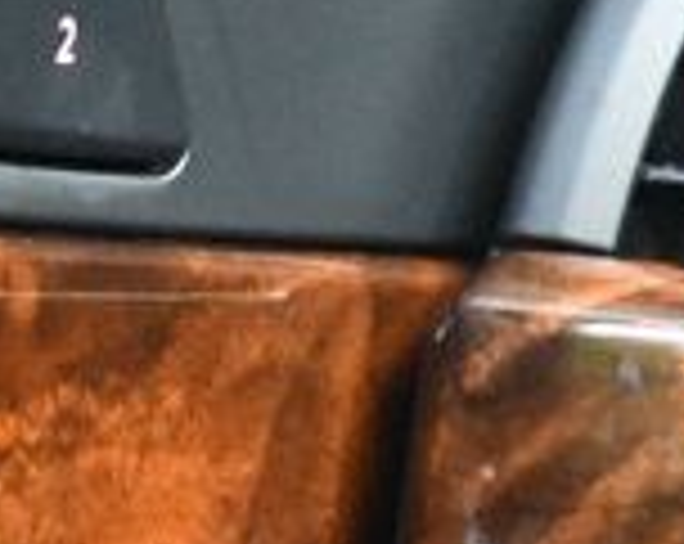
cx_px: 1256
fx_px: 4566
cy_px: 713
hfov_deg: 8.2
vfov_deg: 6.8
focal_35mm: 226
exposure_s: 1/50
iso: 12800
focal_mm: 38
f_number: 4.8
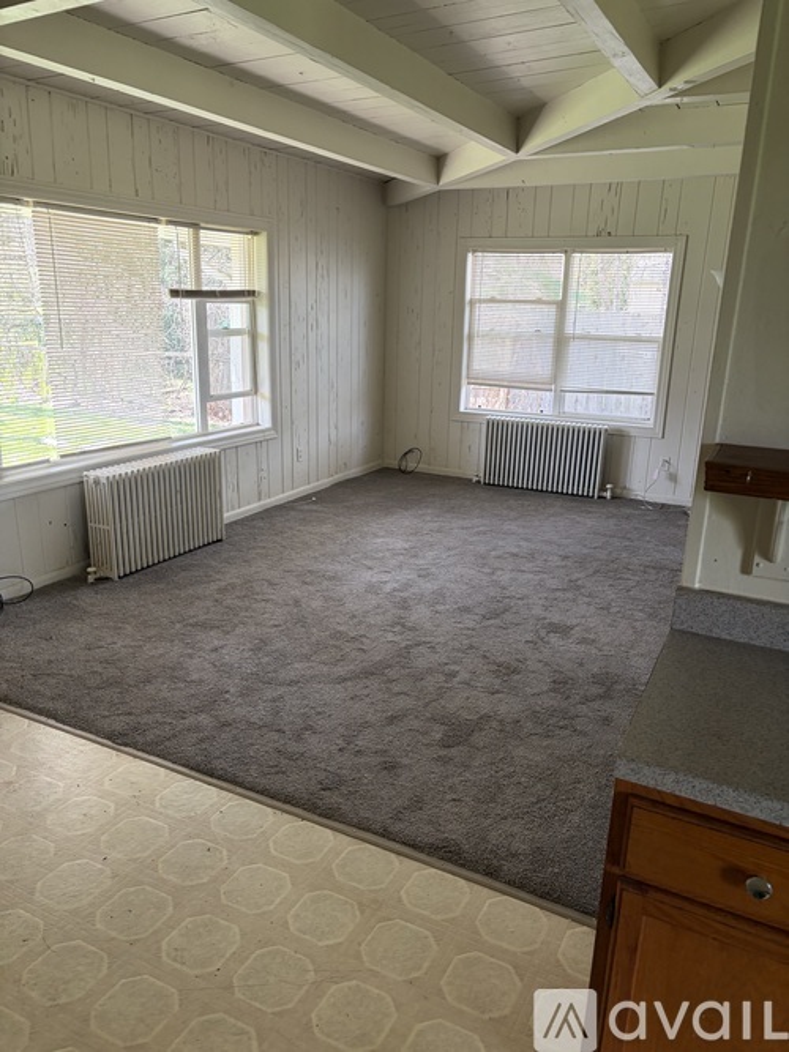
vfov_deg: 67.3
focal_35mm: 26
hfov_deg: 53.0
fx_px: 790
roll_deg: -0.7
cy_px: 526
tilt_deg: -14.0
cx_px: 394
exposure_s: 1/108
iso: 125
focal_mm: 5.96
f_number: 1.6
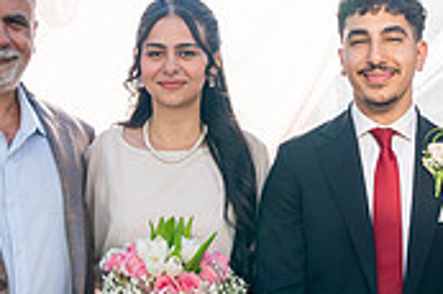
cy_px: 316
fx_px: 1156
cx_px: 259
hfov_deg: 21.7
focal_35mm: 94
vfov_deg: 14.2
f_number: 3.5
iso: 200
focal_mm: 28
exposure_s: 1/640
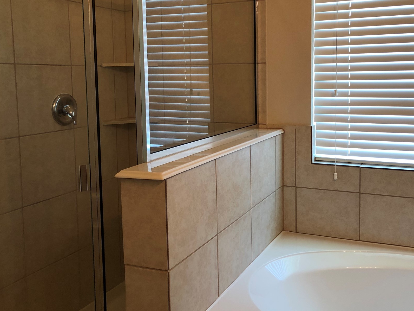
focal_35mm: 36
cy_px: 119
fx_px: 431
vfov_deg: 39.4
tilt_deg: -5.1
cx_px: 247
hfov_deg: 51.0
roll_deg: +0.5
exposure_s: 1/30
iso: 32
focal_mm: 3.99
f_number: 1.8
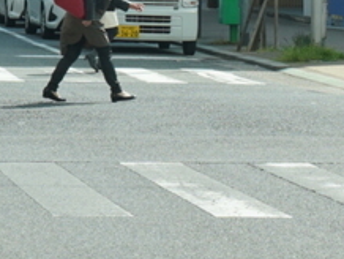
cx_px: 428
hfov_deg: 7.1
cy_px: 11
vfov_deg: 5.4
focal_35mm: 278
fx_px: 2762
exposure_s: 1/160
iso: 100
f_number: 7.1
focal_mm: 35
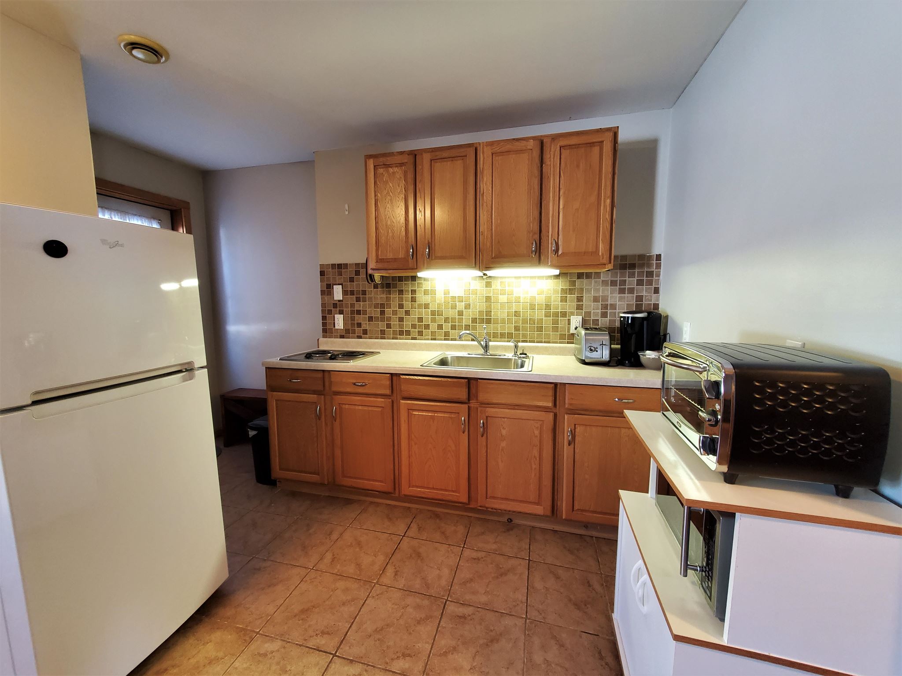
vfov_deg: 89.9
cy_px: 338
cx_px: 451
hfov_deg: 106.2
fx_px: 339
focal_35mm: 13
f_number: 2.2
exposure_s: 1/30
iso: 400
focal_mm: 1.8
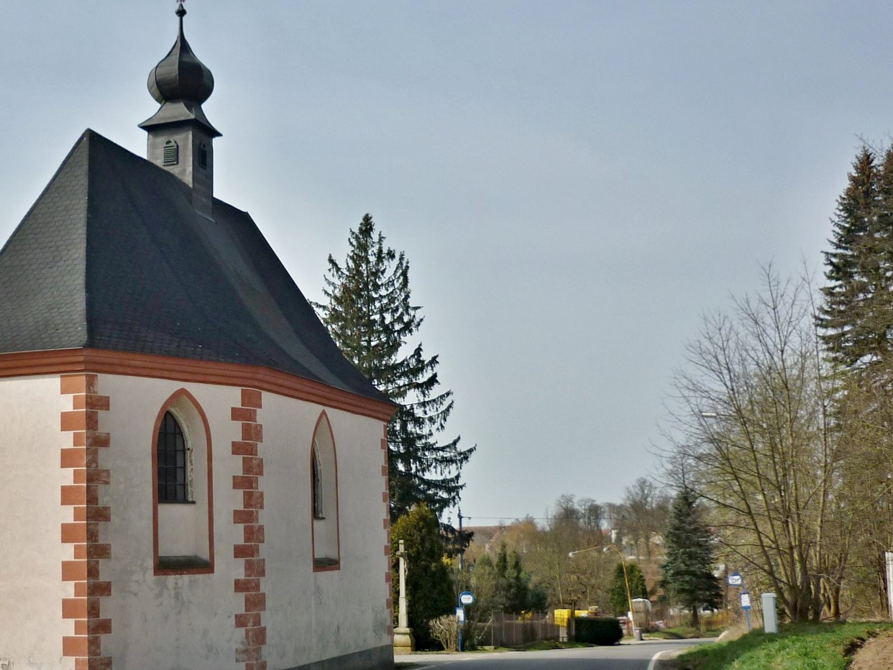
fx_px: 1316
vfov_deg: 28.5
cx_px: 287
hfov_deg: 37.0
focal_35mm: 51
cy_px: 412
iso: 80
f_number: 8
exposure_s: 1/250
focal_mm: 5.5
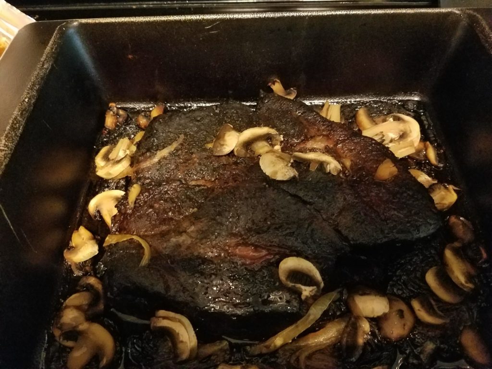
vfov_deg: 53.1
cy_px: 184
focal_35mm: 26
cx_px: 246
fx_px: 370
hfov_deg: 67.3
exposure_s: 1/10
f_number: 1.7
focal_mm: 4.2
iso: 1250
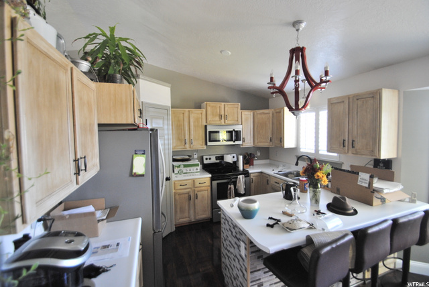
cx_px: 214
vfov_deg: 77.4
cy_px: 144
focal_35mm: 15
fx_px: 179
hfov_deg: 100.3
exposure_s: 1/25
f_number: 3.5
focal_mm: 10
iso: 400
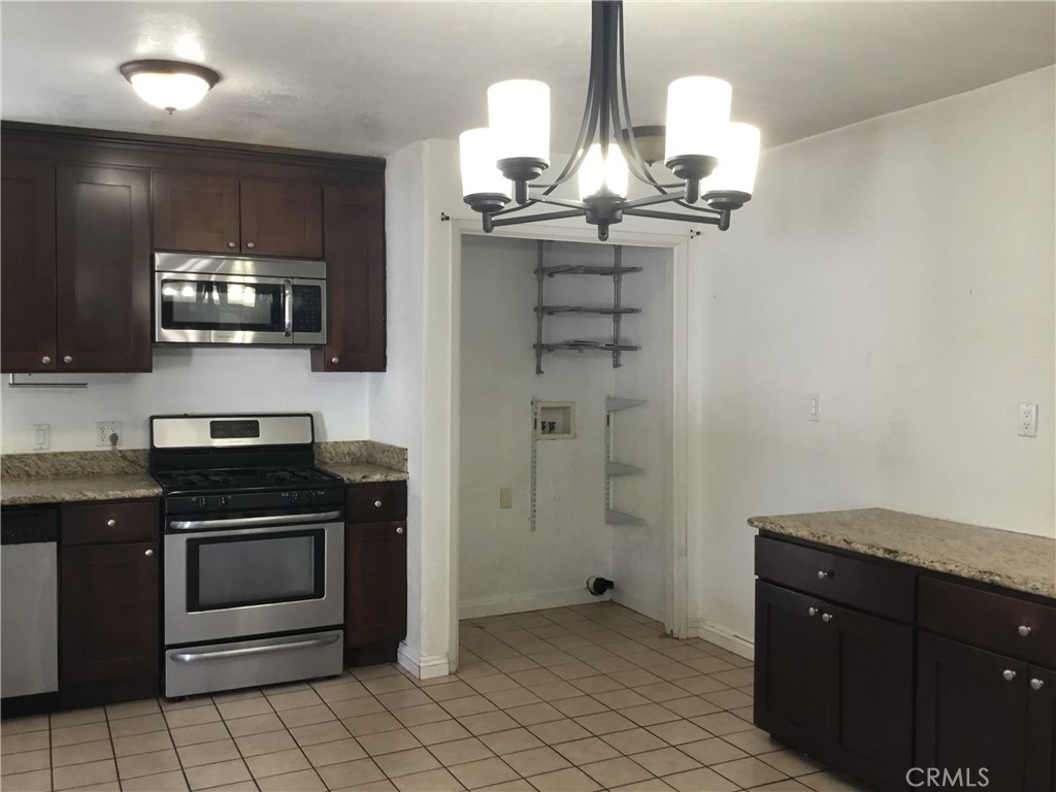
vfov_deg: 45.4
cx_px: 528
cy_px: 396
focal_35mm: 31
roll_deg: +0.1
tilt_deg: -0.1
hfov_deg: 58.4
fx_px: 946
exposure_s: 1/30
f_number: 2.4
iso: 80
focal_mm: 3.3
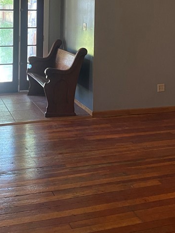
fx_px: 377
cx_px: 75
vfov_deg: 32.6
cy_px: 24
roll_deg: -0.8
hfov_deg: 26.1
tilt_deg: -2.1
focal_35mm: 56
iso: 200
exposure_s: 1/60
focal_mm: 4.25
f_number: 1.8
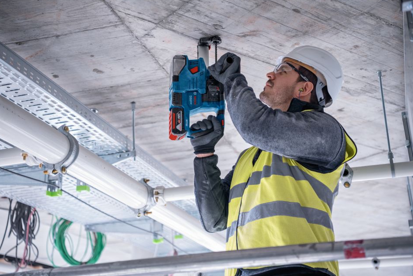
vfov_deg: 23.4
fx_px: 666
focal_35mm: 58
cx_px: 208
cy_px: 133
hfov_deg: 34.5
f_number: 2.8
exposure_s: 1/160
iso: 320
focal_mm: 55
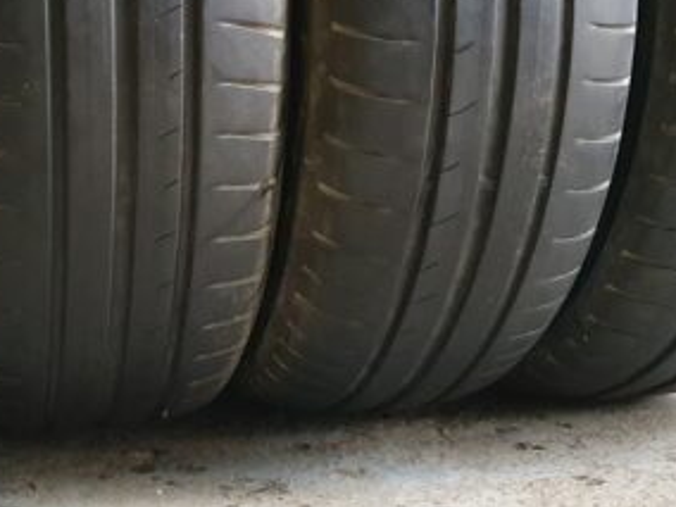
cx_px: 221
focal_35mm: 55
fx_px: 1074
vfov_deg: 26.3
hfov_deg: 34.6
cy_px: 138
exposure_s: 1/50
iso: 640
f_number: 1.5
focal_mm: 4.32
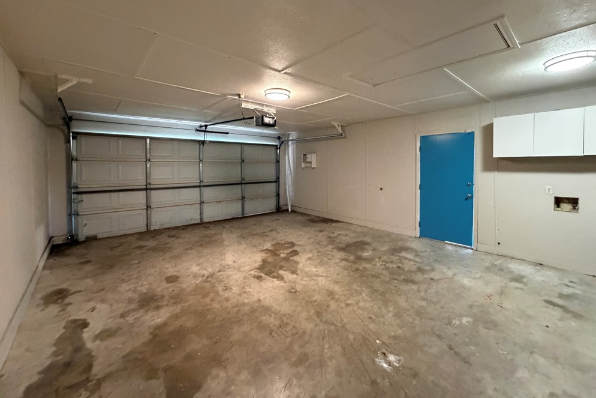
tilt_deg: -0.7
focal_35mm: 15
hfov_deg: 100.4
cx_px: 302
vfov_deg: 76.8
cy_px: 169
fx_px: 248
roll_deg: -0.2
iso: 800
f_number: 2.2
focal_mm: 2.22
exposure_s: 1/60
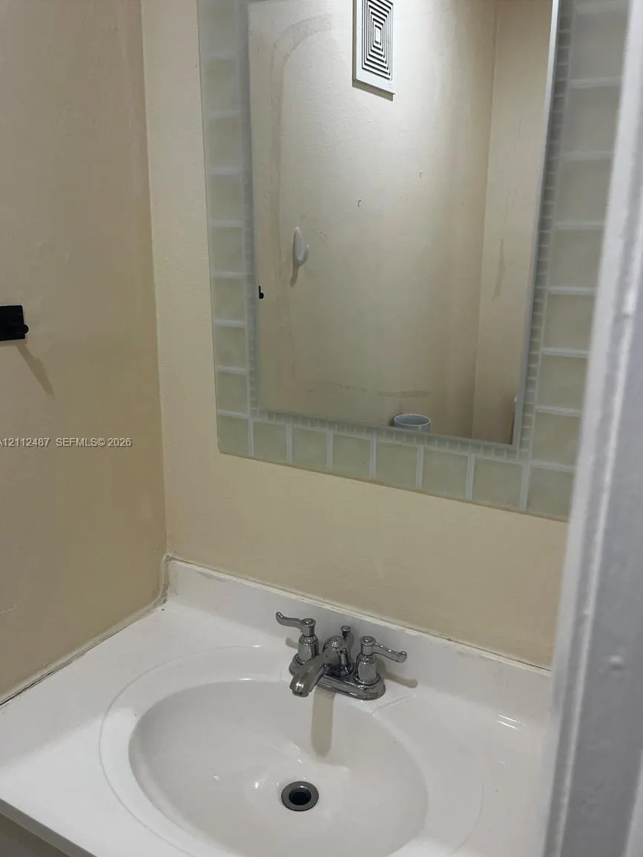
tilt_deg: -14.1
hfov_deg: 51.4
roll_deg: -1.4
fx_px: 669
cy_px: 443
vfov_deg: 65.3
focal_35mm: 27
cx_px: 328
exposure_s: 1/120
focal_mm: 5.1
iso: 80
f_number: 1.6
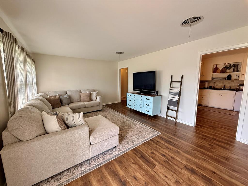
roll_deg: +0.2
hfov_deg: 102.1
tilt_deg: -7.2
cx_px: 124
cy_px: 93
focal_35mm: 14
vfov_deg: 85.7
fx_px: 100
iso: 320
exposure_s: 1/120
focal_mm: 2.22
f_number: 2.2
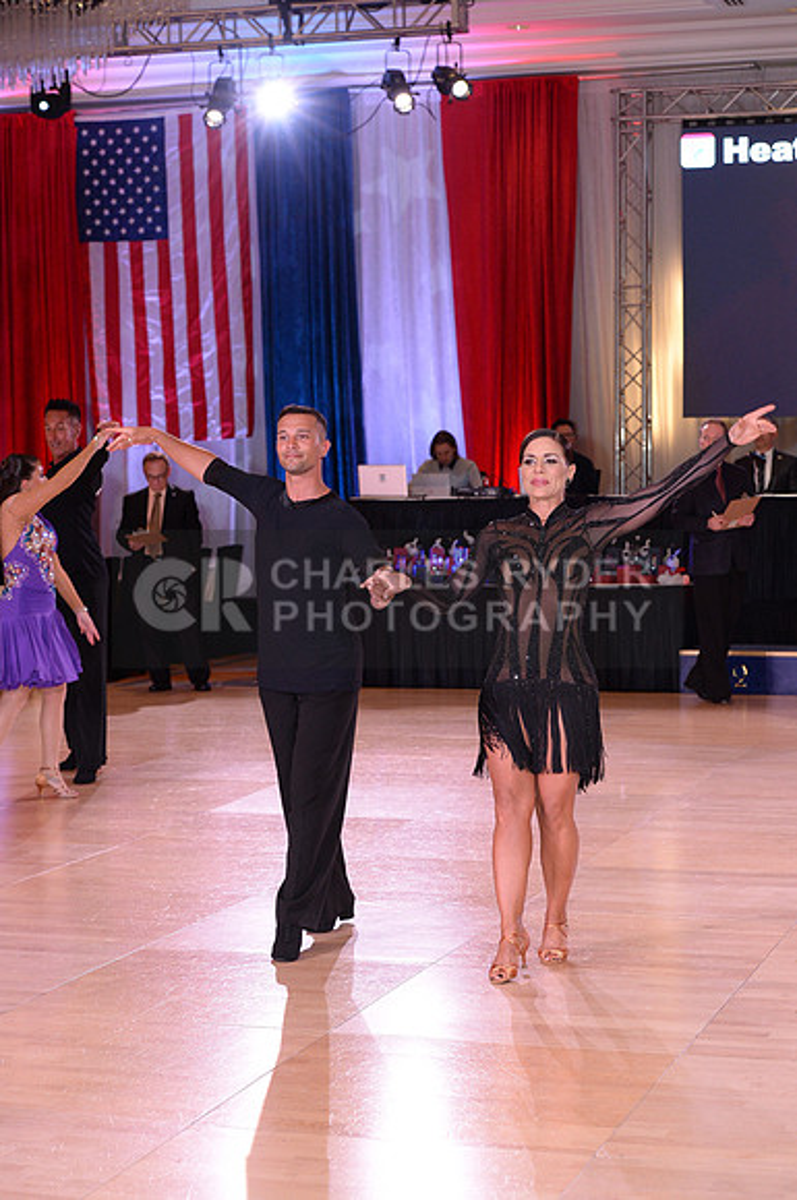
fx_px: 2498
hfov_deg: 18.1
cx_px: 398
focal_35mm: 75
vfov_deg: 27.0
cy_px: 600
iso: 2000
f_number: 5.6
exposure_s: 1/250
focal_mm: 75
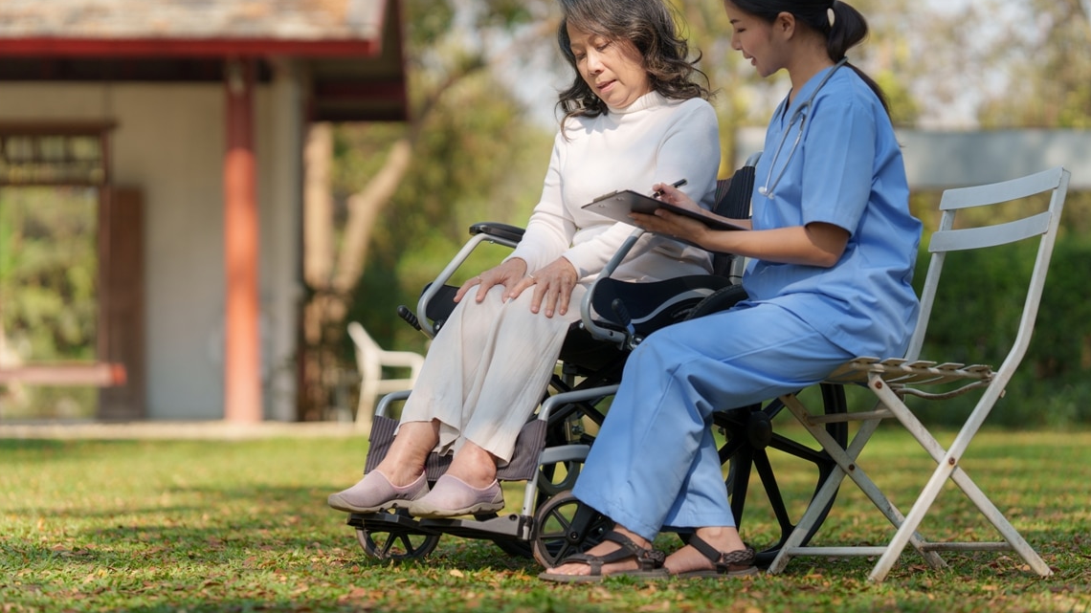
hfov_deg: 23.7
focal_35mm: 90
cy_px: 247
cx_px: 543
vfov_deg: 13.4
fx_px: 2603
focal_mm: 85
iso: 100
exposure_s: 1/2000
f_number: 2
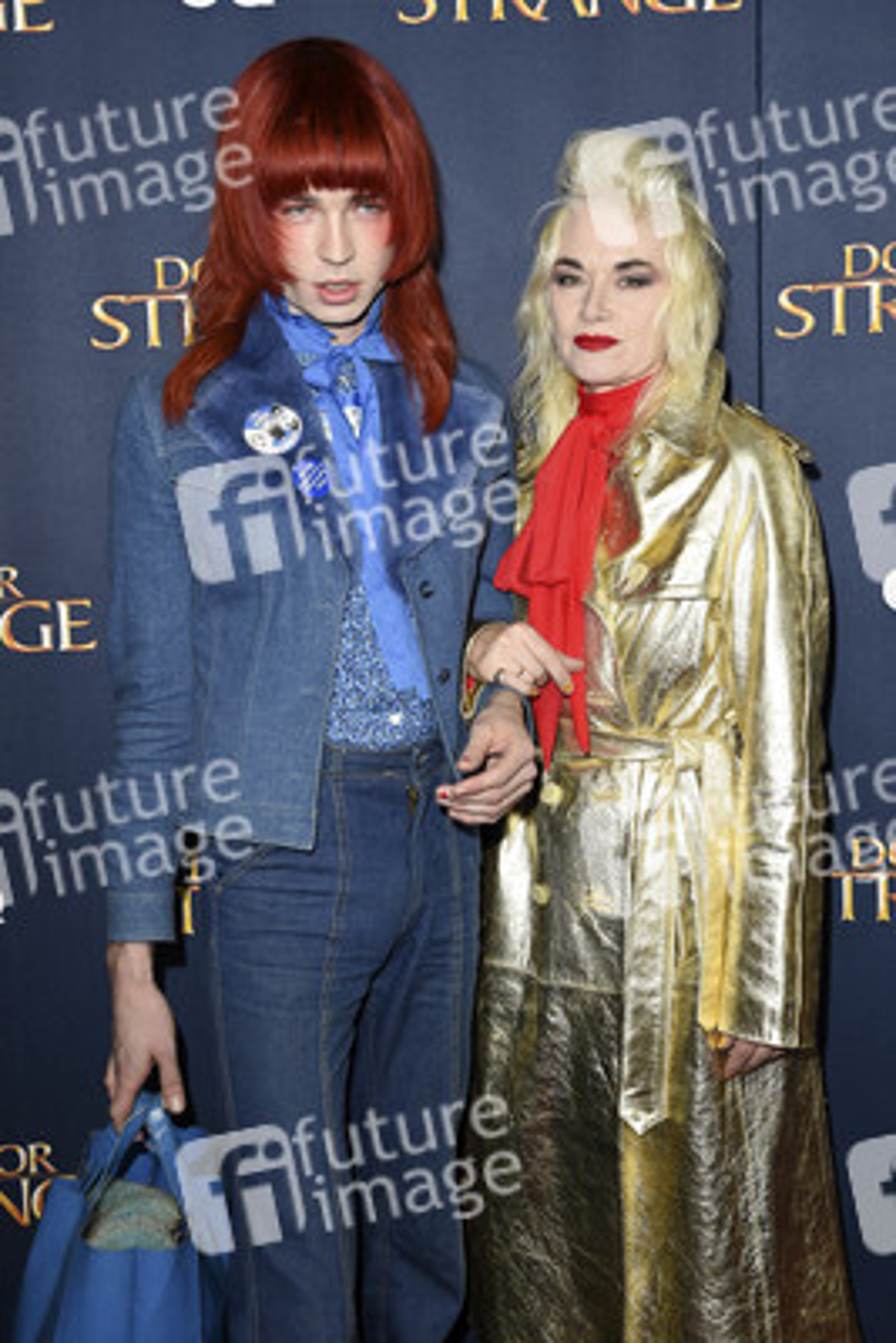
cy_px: 672
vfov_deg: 41.1
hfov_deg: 28.1
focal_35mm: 48
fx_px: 1790
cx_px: 448
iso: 640
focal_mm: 48
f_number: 5.6
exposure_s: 1/250
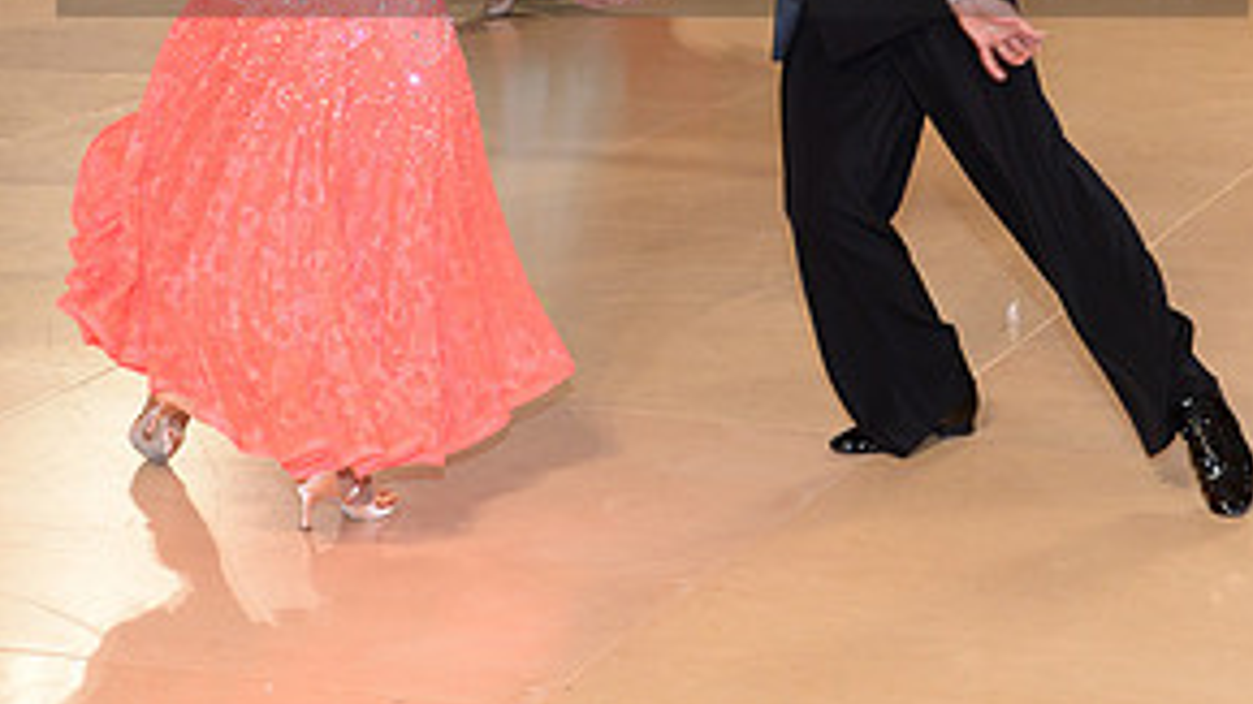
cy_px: -125
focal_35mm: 115
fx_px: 3820
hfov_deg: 18.6
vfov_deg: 10.4
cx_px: 655
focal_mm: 55
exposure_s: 1/250
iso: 1250
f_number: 5.6
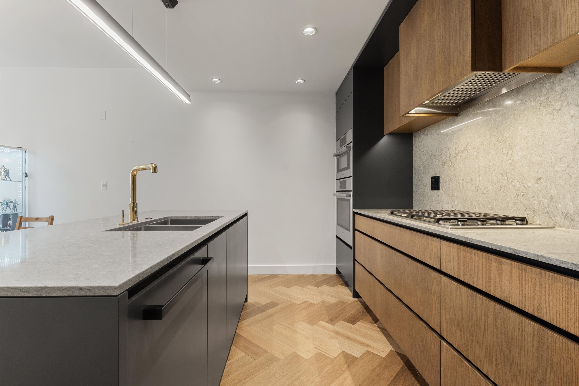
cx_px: 290
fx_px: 265
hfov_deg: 95.0
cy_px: 193
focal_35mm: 16
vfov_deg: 72.1
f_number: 11
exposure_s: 1.6
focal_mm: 11
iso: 100
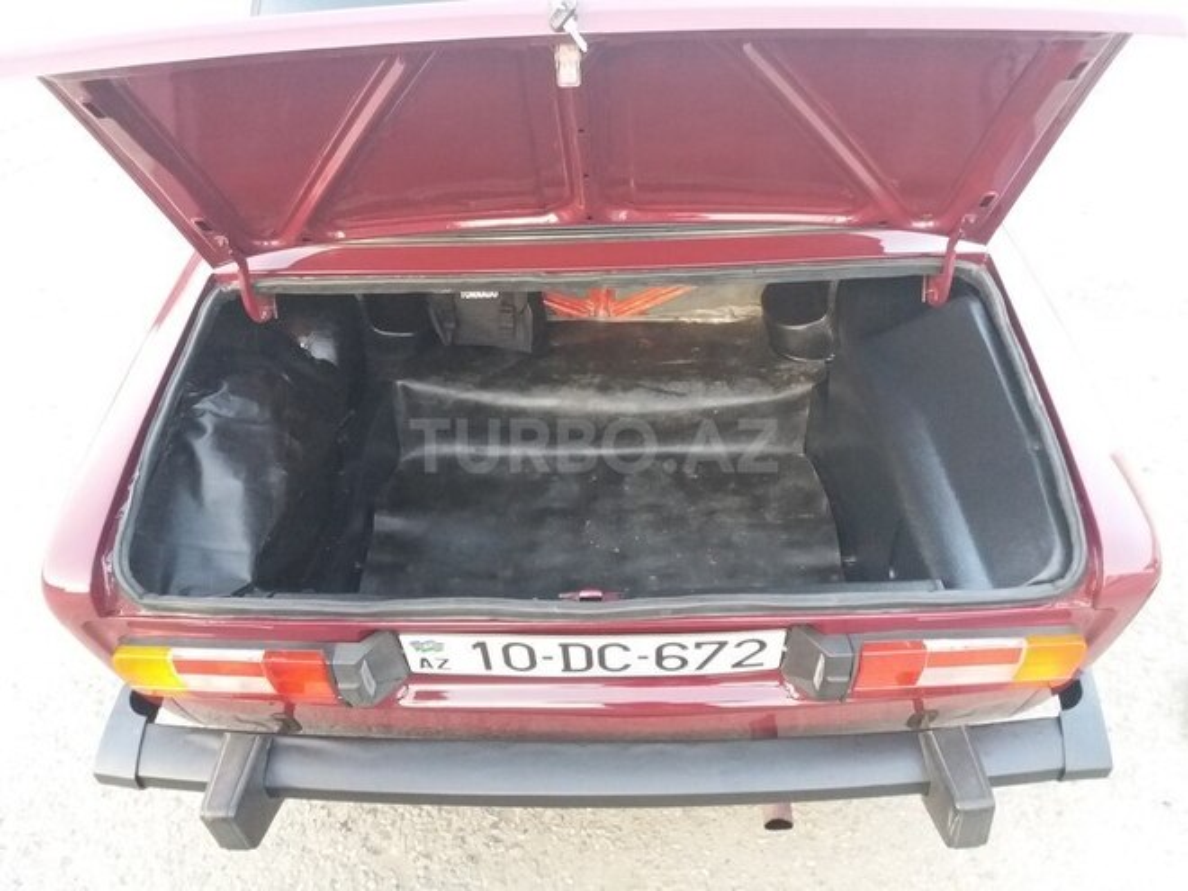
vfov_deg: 49.7
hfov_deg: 63.4
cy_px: 446
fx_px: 961
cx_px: 594
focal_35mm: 28
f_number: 1.9
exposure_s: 1/17
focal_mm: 3.7
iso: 400
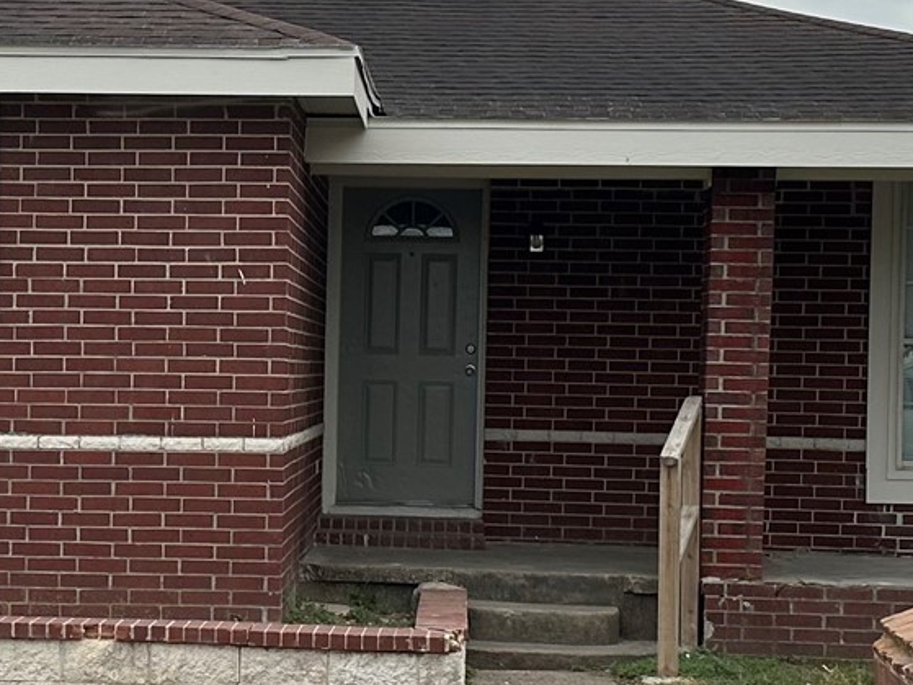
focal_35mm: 88
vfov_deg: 16.8
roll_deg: -0.7
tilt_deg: -0.3
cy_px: 401
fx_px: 2321
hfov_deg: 22.1
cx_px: 283
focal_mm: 6.86
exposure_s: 1/5263
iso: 80
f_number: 1.78
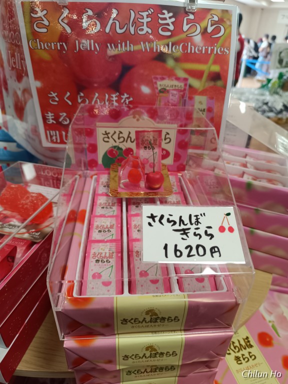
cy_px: 192
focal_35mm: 24
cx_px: 144
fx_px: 266
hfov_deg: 56.8
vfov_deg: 71.6
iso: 472
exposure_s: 1/100
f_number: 1.65
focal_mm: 6.14
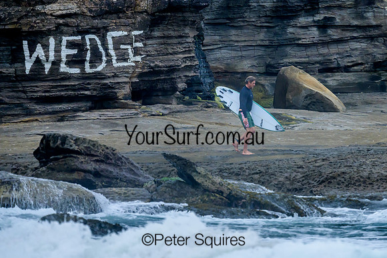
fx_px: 11105
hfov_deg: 2.0
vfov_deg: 1.3
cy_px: 111
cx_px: 250
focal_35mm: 1033
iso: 1600
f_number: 6.3
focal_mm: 800
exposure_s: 1/3200
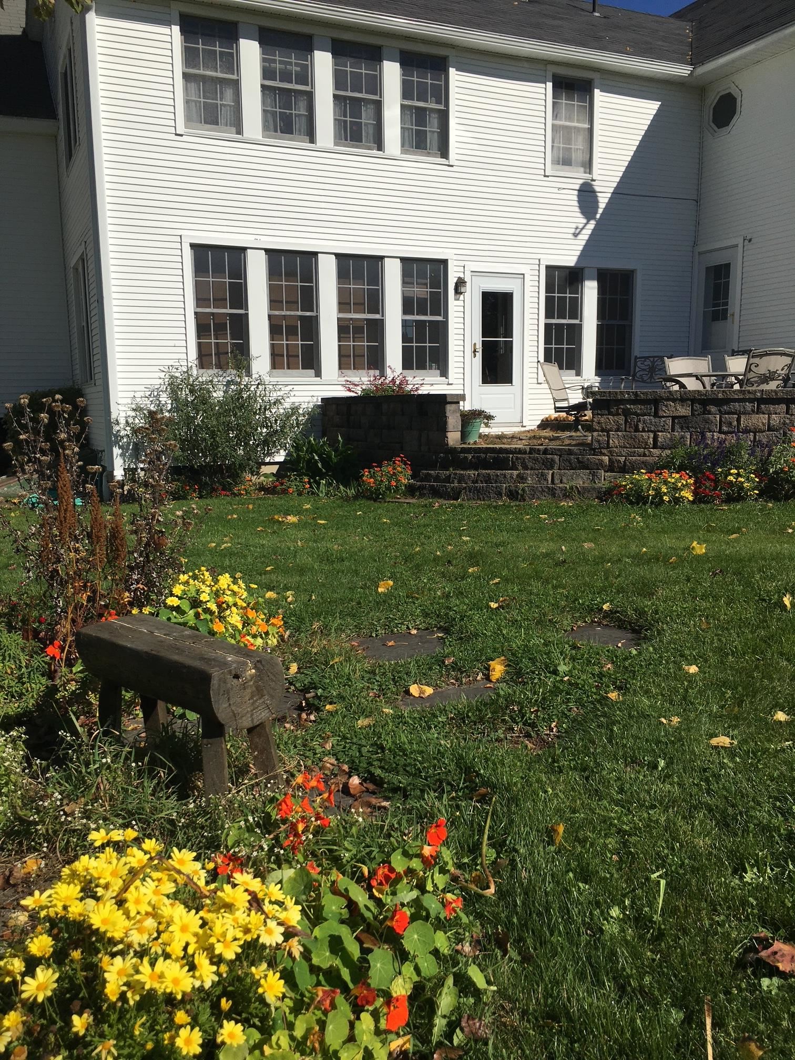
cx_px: 398
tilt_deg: -8.7
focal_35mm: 29
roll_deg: +0.1
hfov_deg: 48.2
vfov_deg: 61.7
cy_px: 530
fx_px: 888
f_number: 2.2
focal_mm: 4.15
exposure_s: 1/3344
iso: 25
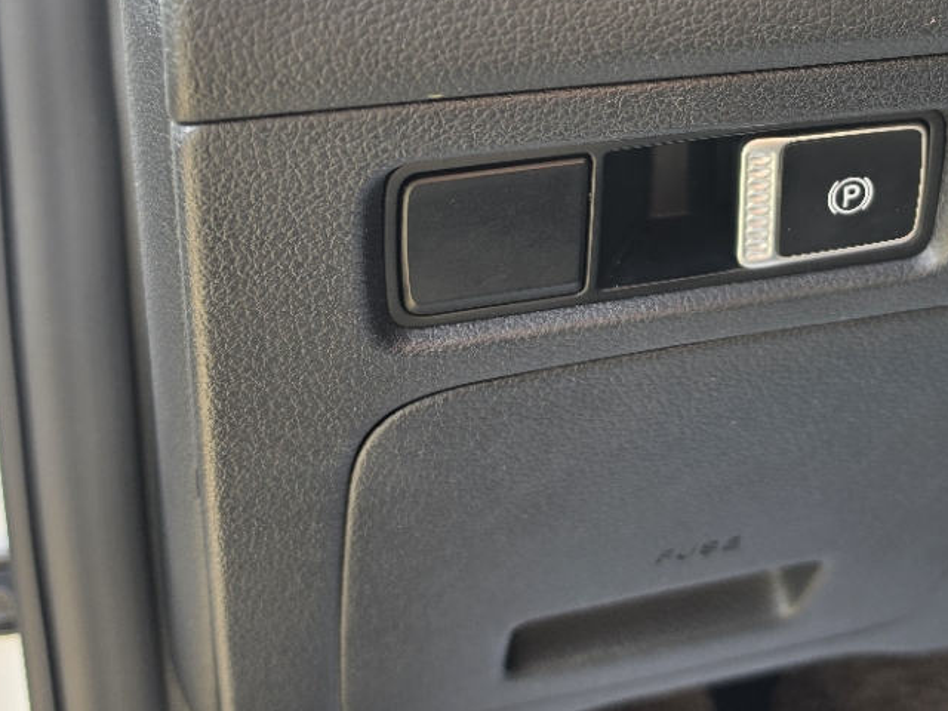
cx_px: 670
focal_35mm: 46
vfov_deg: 30.1
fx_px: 1260
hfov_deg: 40.5
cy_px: 62
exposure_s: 1/180
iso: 40
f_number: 1.4
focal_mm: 6.5
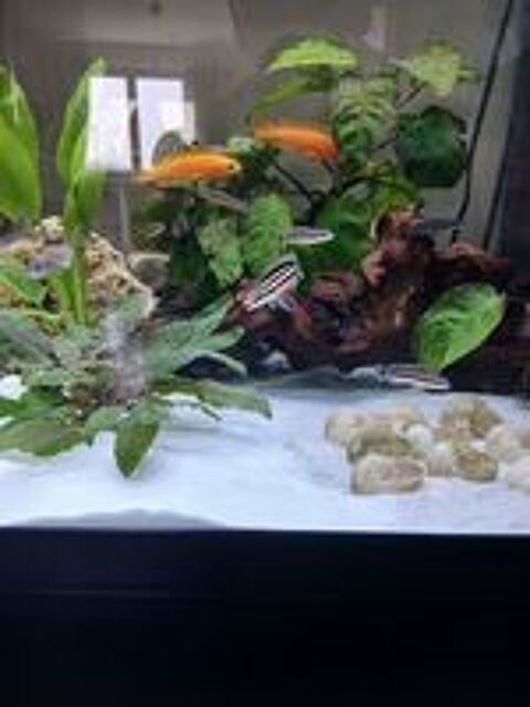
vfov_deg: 67.3
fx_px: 531
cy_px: 354
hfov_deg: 53.1
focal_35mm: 26
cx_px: 265
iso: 40
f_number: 1.8
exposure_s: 1/50
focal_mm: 3.98
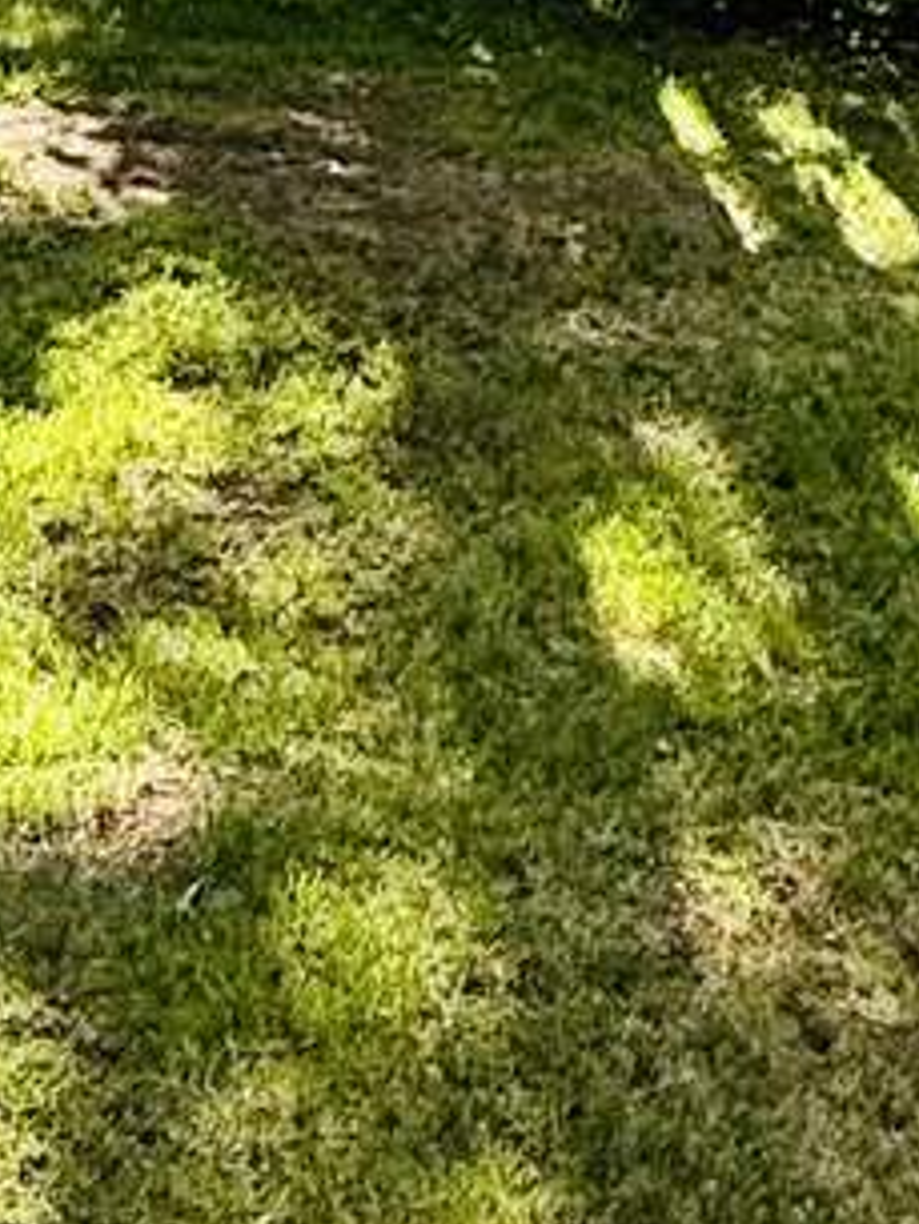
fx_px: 3502
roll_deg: +0.4
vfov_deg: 16.4
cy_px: -1035
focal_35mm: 99
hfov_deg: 14.9
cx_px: 646
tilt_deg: +0.5
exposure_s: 1/694
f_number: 2.2
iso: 64
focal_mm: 2.22
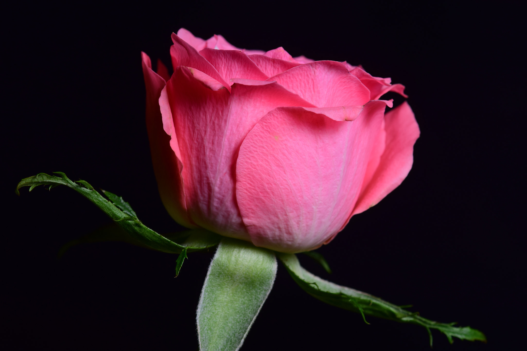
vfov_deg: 10.8
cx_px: 264
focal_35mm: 128
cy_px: 176
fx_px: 1866
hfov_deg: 16.1
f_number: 9
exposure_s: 1/200
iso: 100
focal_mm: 85
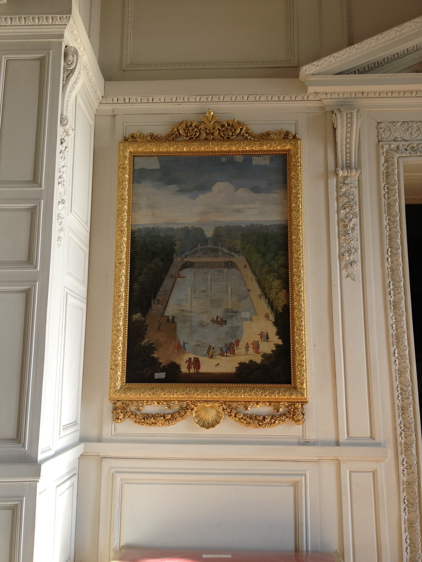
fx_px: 569
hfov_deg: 40.7
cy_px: 281
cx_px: 211
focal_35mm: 35
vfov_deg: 52.6
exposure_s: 1/130
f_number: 2.4
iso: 50
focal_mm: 4.28
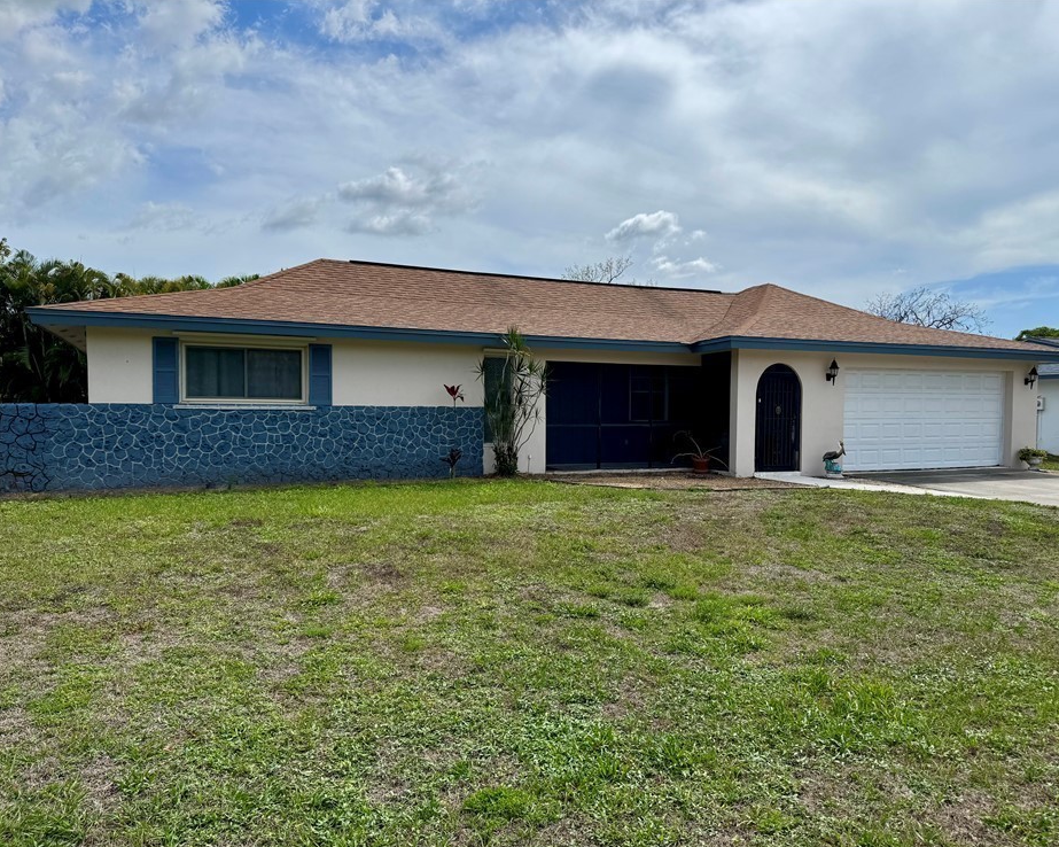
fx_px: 815
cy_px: 438
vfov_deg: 54.9
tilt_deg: -3.1
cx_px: 546
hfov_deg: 66.0
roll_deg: -0.6
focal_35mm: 26
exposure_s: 1/7937
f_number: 1.78
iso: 80
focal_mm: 6.76
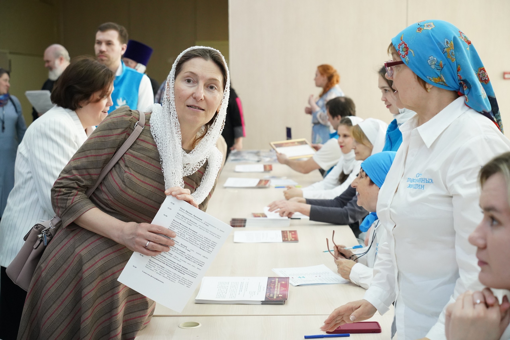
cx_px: 255
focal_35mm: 57
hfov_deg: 35.1
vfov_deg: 23.8
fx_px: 807
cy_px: 170
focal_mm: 57
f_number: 5.6
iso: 6400
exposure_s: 1/160
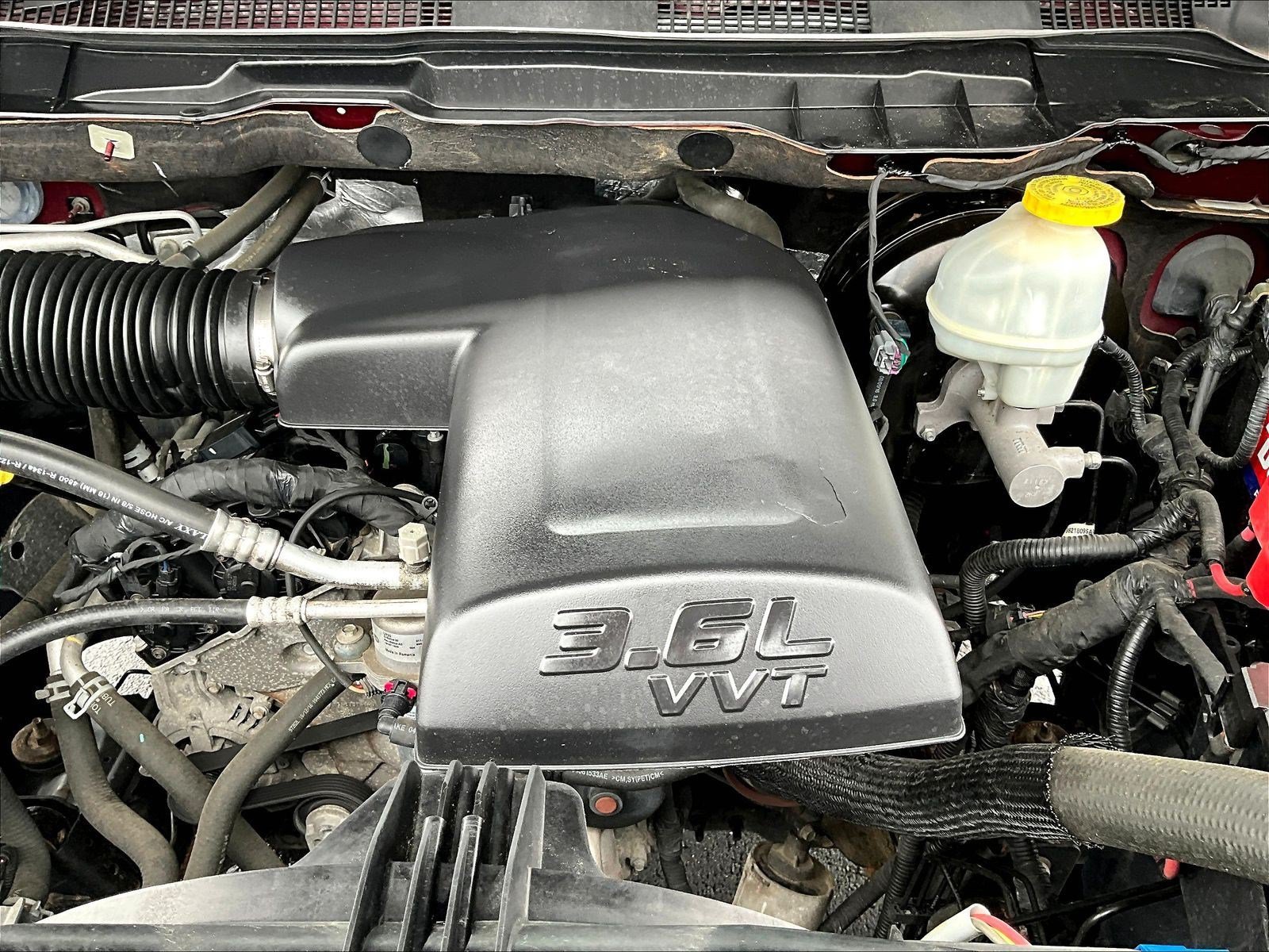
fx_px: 1063
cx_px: 634
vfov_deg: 48.2
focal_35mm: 29
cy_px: 476
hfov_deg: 61.7
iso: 32
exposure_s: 1/122
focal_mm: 3
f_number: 1.8
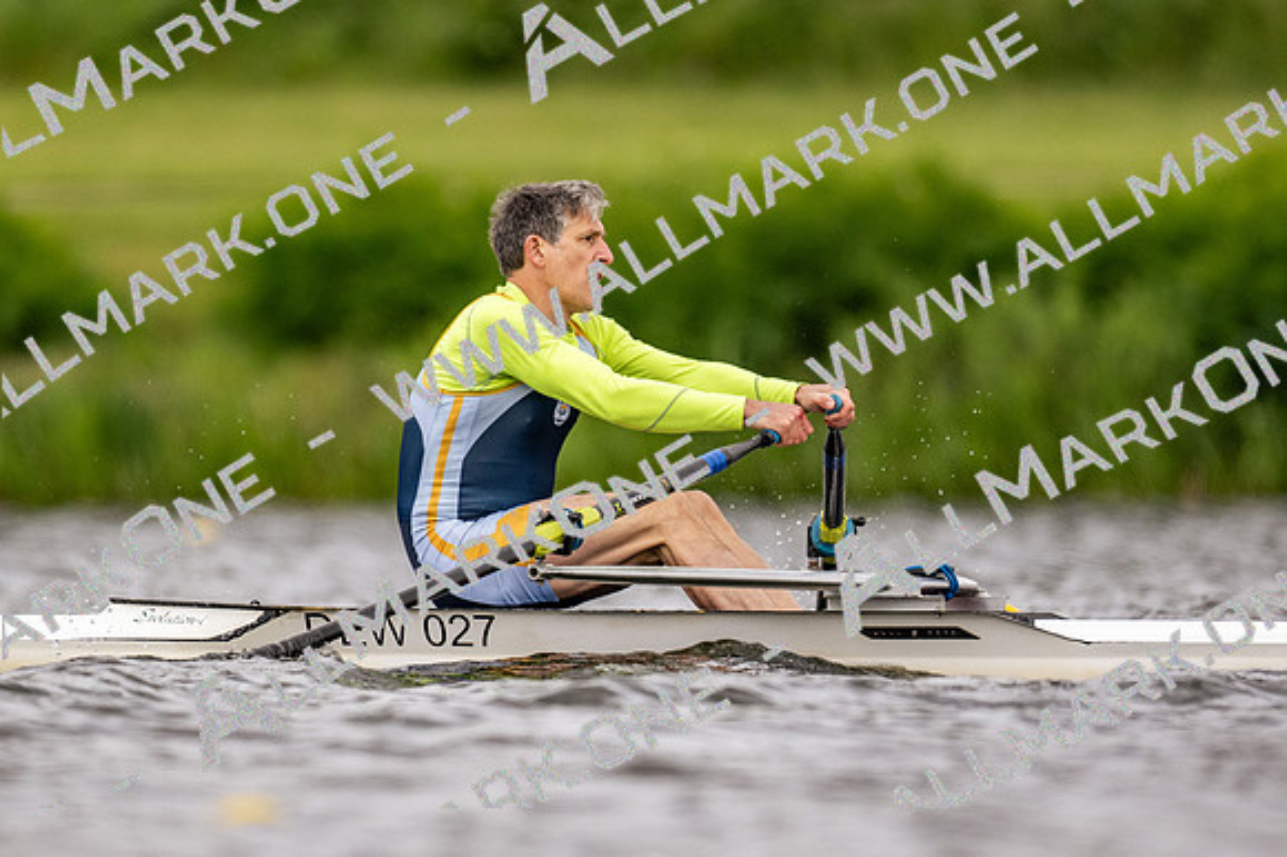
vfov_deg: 1.5
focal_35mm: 900
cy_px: 428
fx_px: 32155
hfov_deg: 2.3
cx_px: 644
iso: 720
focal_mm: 600
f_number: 4
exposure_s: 1/2500
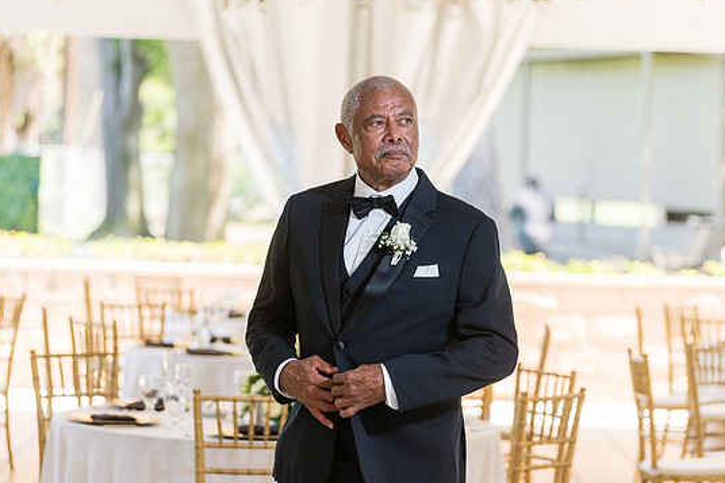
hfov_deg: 13.1
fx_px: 3161
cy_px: 247
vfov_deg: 8.7
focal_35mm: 157
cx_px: 377
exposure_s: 1/250
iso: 400
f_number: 4
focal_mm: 145
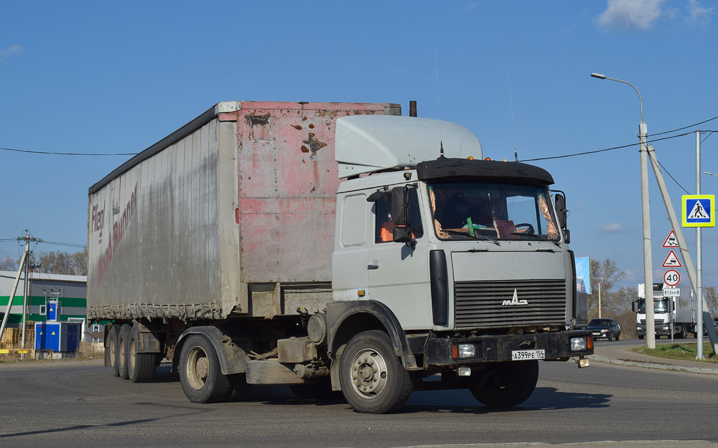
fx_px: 1360
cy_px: 219
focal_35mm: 70
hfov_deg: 29.6
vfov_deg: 18.7
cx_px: 356
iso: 200
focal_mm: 45
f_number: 8
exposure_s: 1/1250
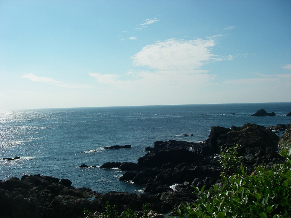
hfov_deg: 49.0
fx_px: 319
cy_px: 109
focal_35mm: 38
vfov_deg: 37.7
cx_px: 146
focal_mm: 6.3
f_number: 6.6
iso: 64
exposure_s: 1/400
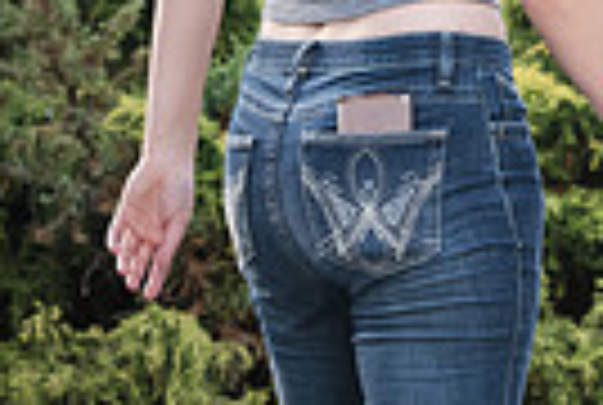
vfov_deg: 3.5
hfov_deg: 5.2
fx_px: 6665
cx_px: 504
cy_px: -223
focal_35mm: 397
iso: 800
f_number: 5.6
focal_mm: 92
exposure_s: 1/400
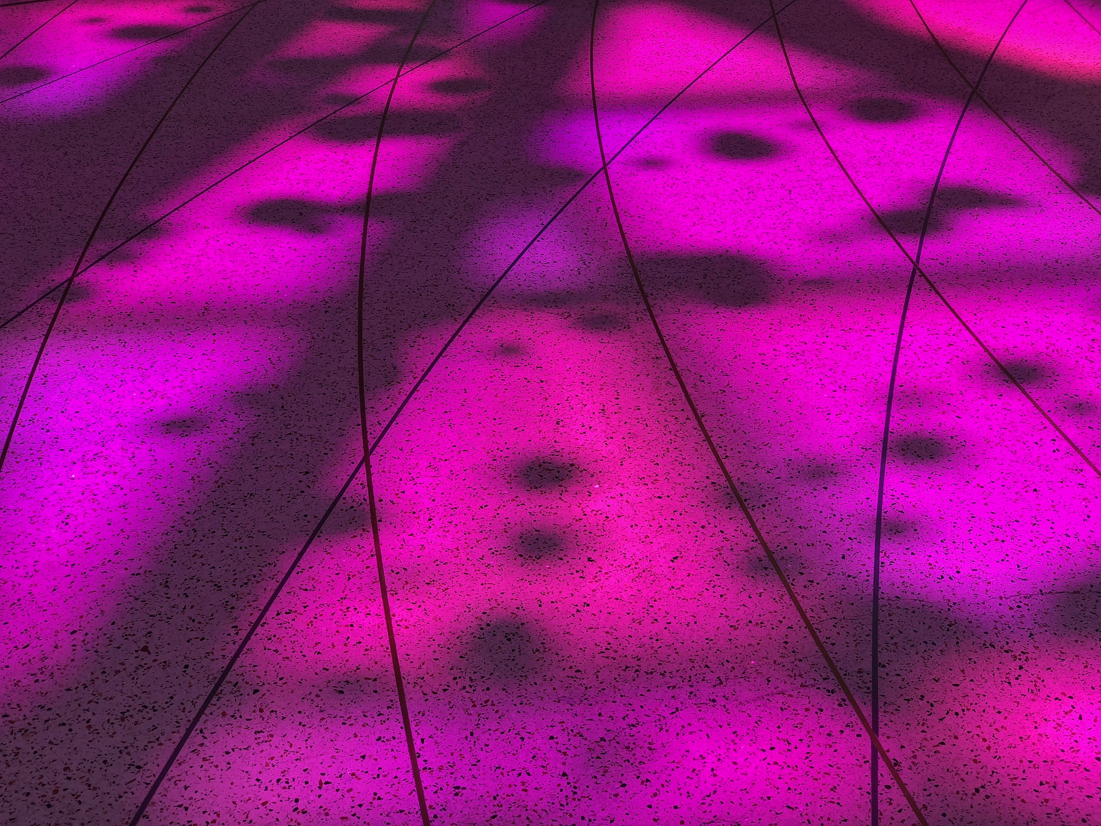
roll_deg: +0.8
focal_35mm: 52
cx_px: 550
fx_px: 1654
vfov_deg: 28.0
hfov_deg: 36.8
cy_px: 413
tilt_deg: -29.1
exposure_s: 1/286
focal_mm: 6
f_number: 2.4
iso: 16
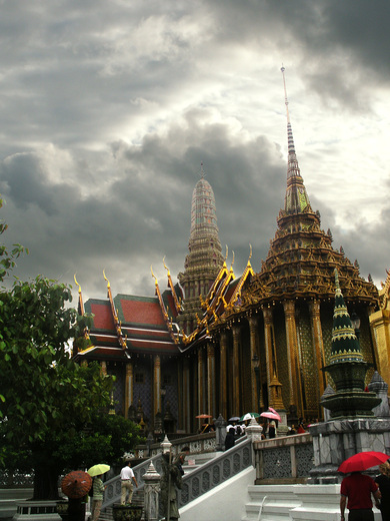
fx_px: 556
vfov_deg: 50.1
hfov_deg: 38.7
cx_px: 195
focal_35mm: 37
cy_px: 260
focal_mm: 7.8
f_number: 5.6
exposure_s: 1/355
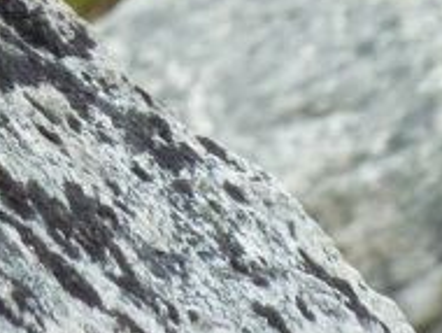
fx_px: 16147
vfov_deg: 1.2
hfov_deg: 1.6
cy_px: -265
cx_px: -107
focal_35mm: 1263
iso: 160
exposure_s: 1/400
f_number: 4.9
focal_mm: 49.2
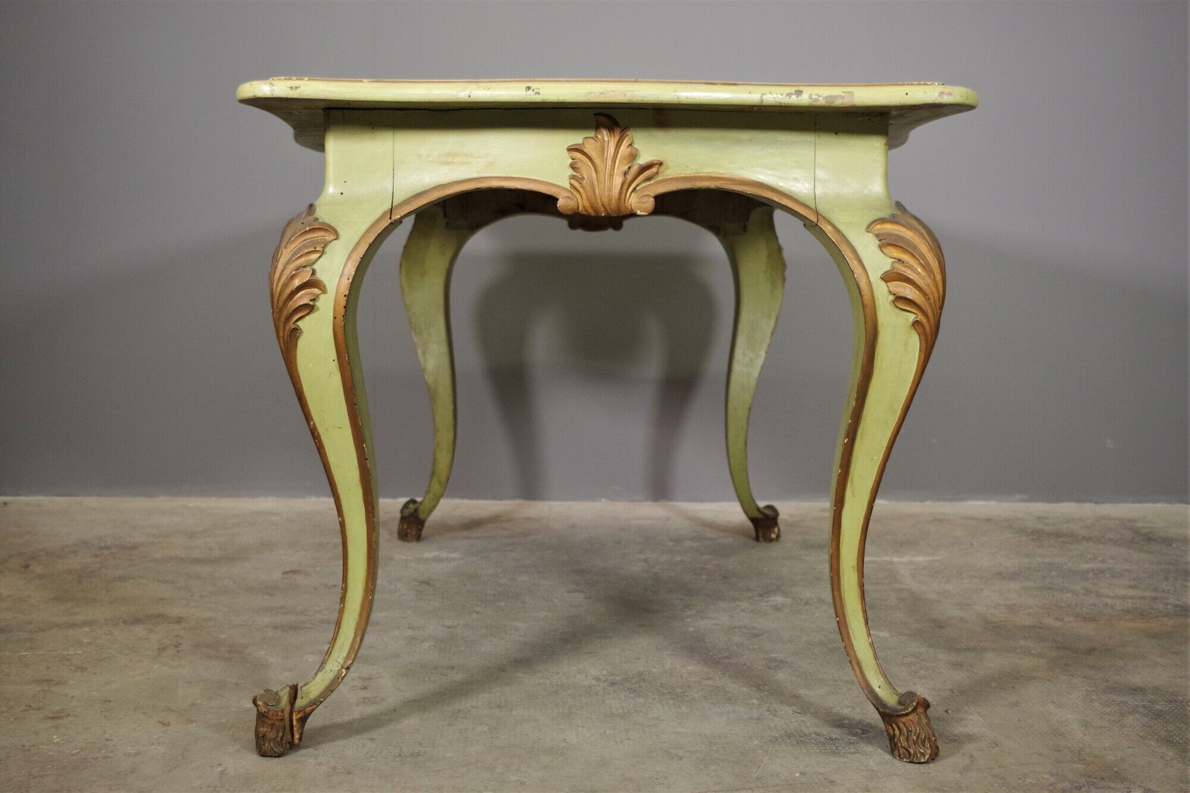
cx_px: 595
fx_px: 1388
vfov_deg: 31.9
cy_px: 396
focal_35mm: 42
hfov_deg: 46.4
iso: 800
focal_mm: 28.13
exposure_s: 1/60
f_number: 4
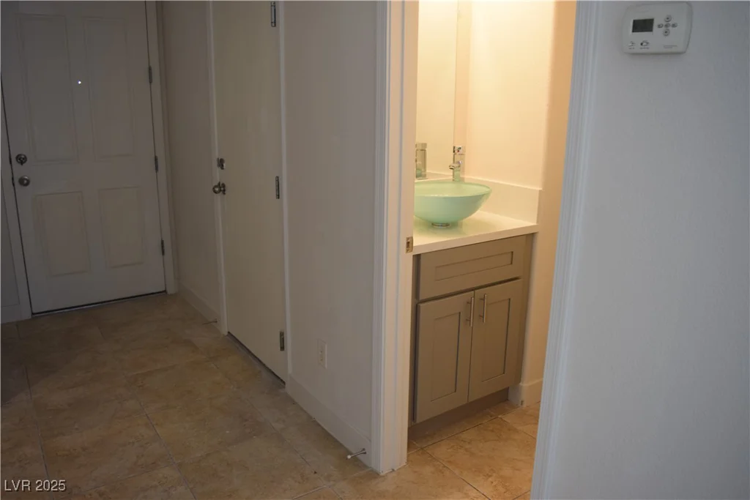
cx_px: 375
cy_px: 250
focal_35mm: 27
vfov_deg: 47.9
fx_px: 563
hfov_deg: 67.4
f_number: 4.5
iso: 400
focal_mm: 18
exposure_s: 1/80
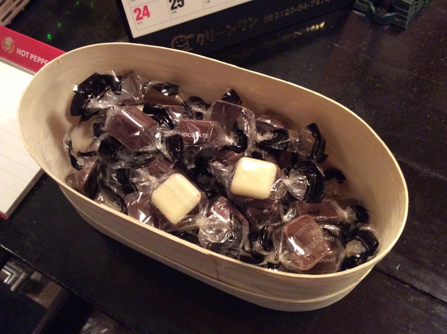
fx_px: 413
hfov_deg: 56.9
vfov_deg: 44.1
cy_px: 167
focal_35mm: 32
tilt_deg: -62.2
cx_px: 224
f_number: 2.4
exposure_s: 1/15
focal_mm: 3.3
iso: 400
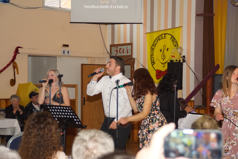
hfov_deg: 22.6
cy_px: 80
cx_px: 119
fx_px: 595
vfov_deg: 15.2
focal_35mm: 90
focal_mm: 60
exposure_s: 1/60
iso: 1600
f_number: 5
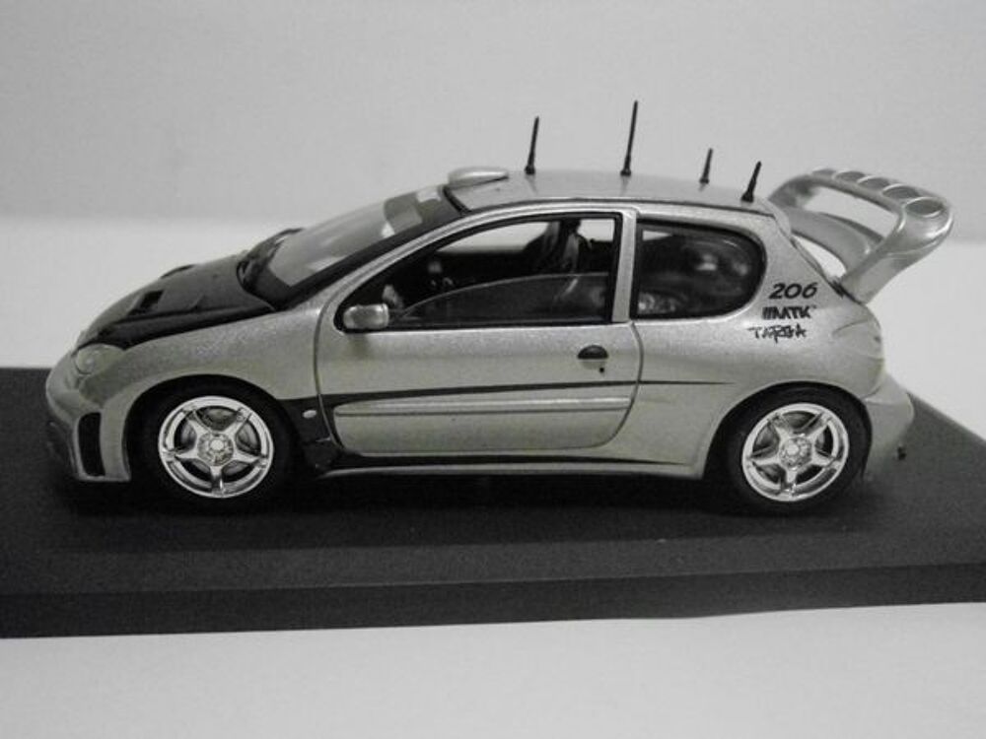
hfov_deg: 58.4
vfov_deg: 45.4
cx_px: 493
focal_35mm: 31
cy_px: 370
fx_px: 883
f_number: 3
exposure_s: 1/160
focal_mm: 5.6
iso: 1600
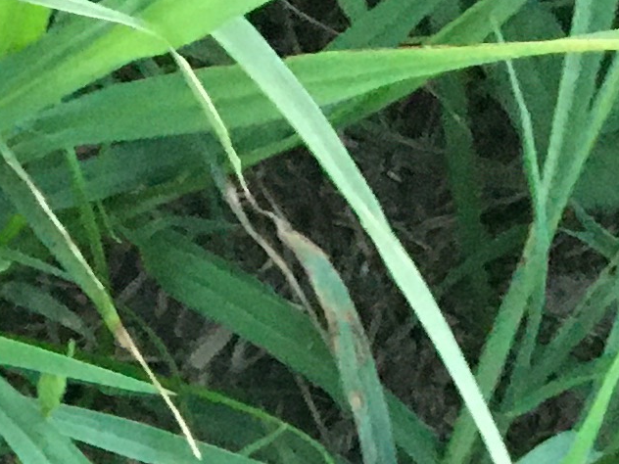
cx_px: -115
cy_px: 1255
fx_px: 3308
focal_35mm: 185
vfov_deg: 7.3
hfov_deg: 10.5
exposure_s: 1/30
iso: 200
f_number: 2.2
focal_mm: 4.15
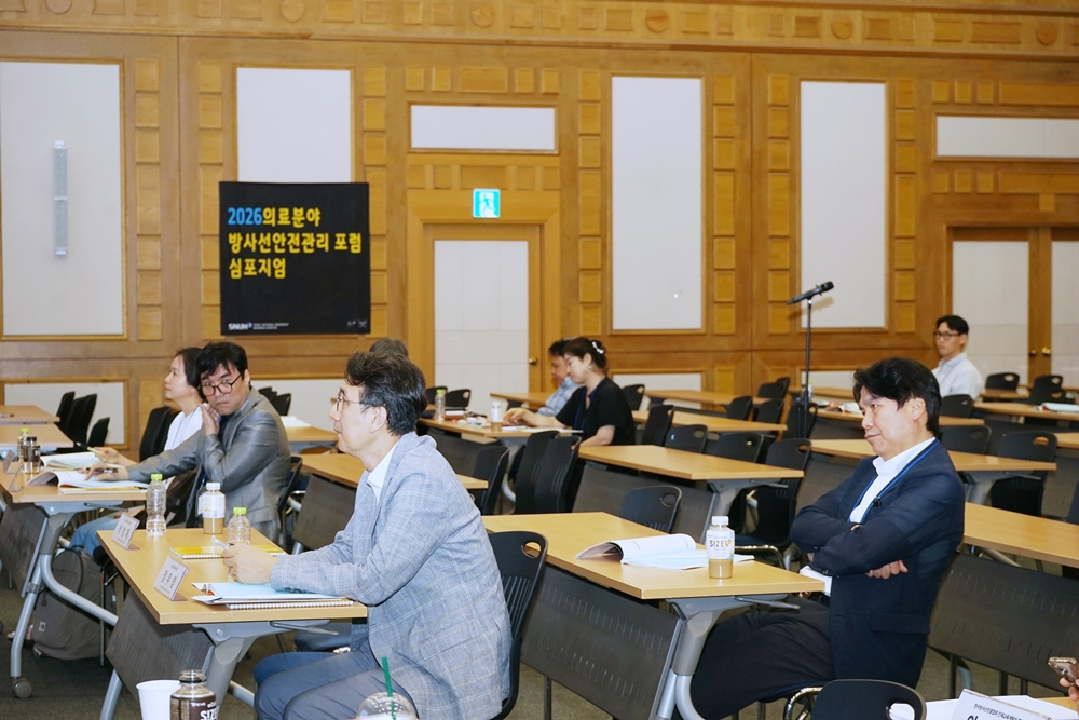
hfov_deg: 28.8
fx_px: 2098
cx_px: 540
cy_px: 360
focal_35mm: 70
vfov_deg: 19.5
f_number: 7.1
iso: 400
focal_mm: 70
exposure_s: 1/100
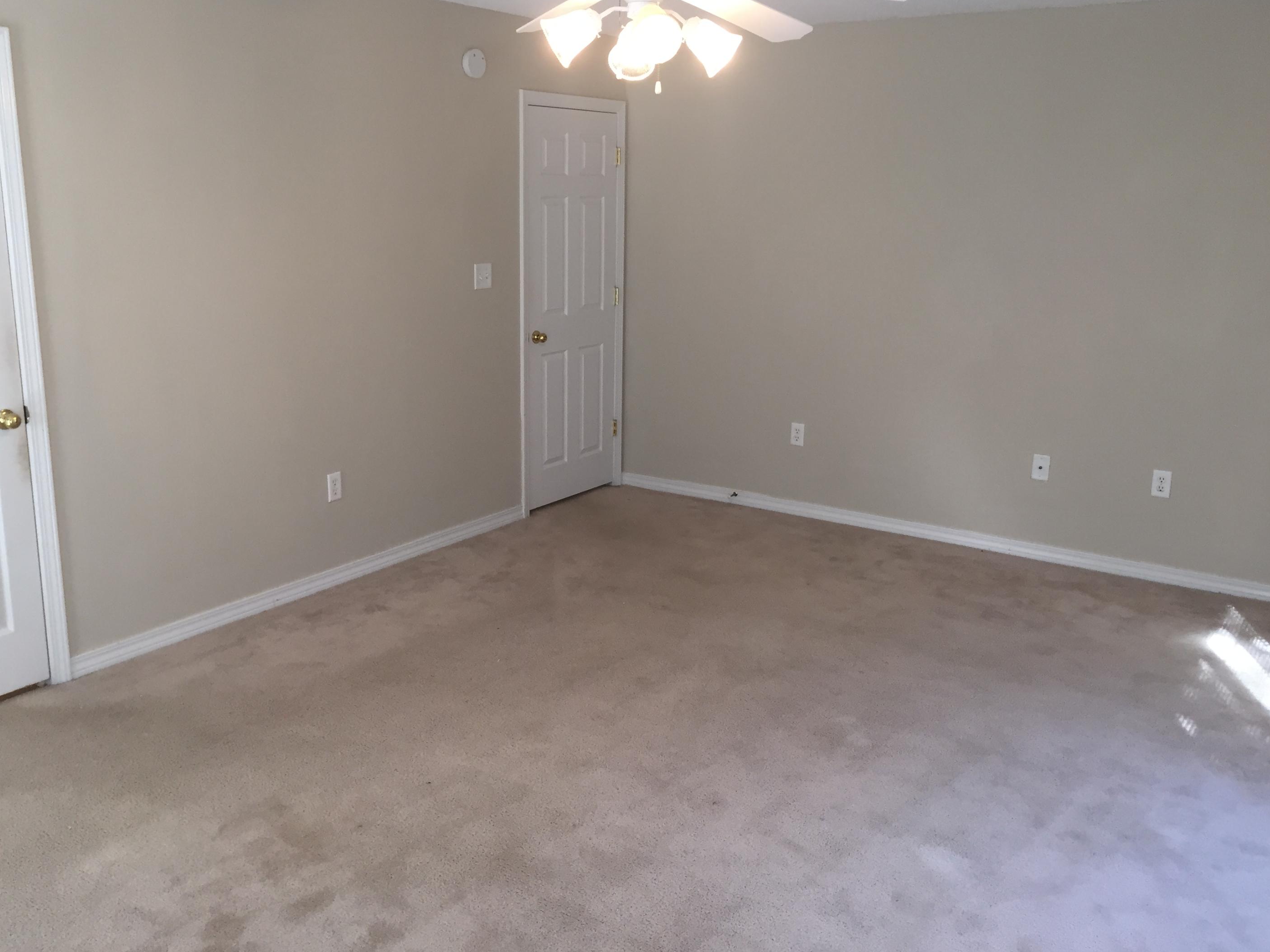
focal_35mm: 31
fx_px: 1137
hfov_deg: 58.3
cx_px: 613
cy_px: 449
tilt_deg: -12.6
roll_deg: -1.0
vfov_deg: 45.4
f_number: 2.2
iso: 32
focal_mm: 4.15
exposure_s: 1/40
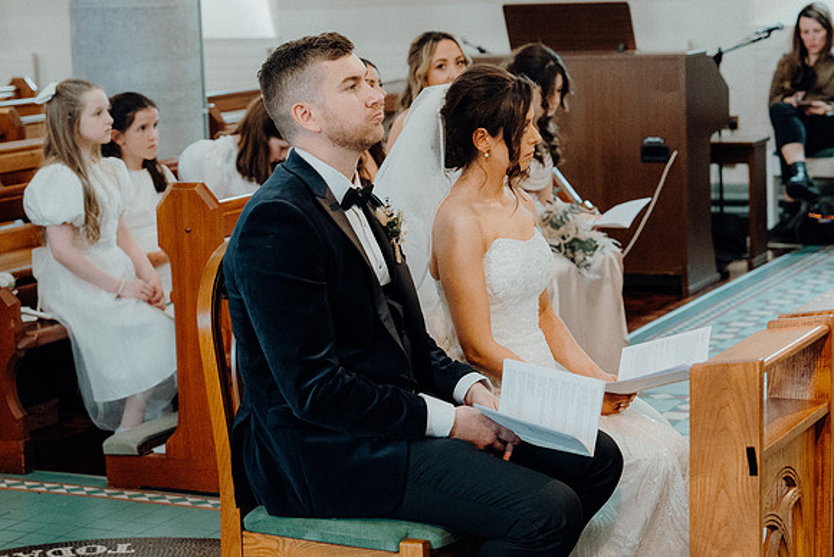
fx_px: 2039
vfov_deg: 15.5
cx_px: 417
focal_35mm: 88
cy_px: 278
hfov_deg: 23.1
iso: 4000
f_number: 3.5
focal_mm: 59
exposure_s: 1/160
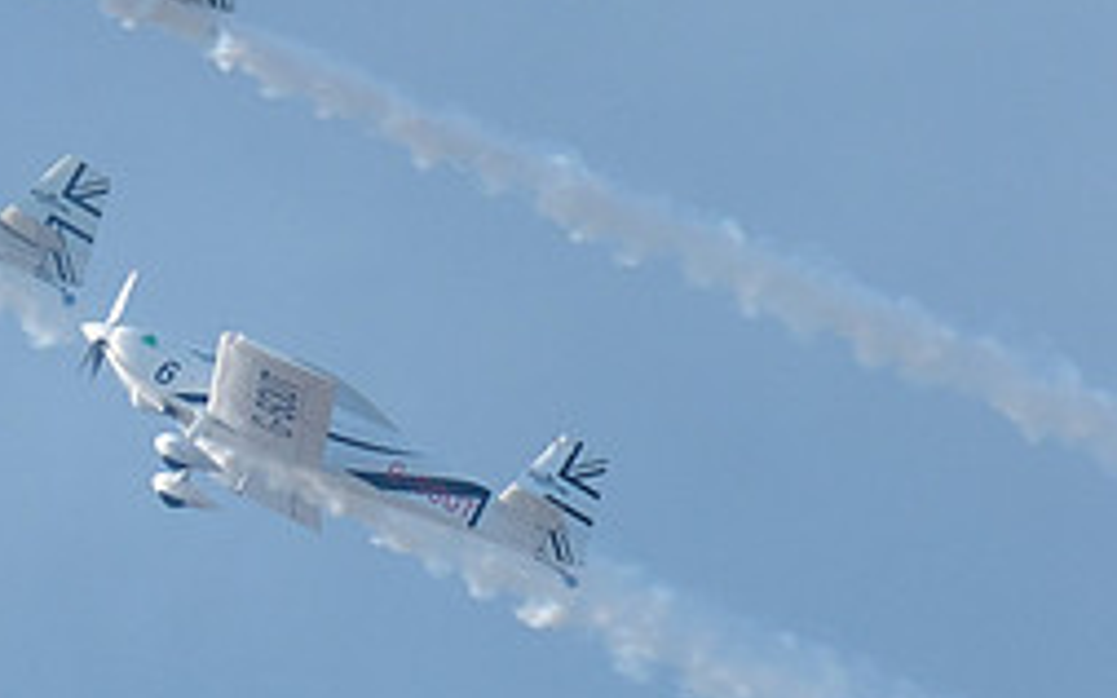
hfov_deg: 1.6
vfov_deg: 1.0
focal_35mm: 1307
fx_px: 39779
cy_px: 65
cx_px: -160
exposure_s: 1/800
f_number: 10
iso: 200
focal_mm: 231
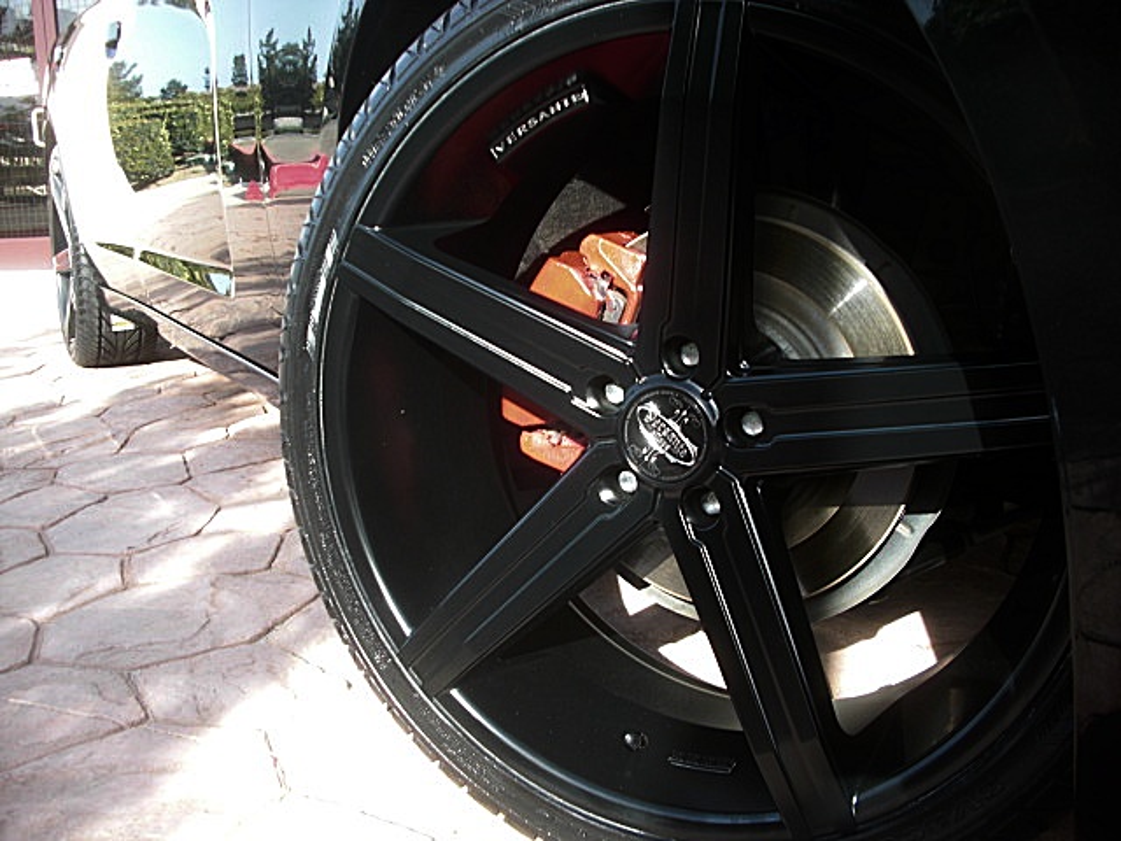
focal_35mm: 36
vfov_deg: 39.7
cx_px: 560
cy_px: 420
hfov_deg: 51.4
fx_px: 1166
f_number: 2.8
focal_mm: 6.3
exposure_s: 1/100
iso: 50
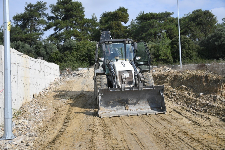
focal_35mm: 39
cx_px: 112
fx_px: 244
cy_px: 75
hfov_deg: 49.6
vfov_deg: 34.2
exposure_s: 1/1000
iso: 100
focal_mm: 26
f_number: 3.8
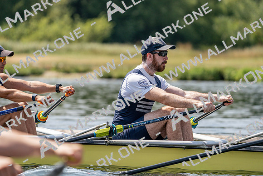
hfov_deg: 5.7
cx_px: 132
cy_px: 88
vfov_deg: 3.8
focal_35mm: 362
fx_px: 2645
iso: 250
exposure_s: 1/1600
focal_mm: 362
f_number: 6.3
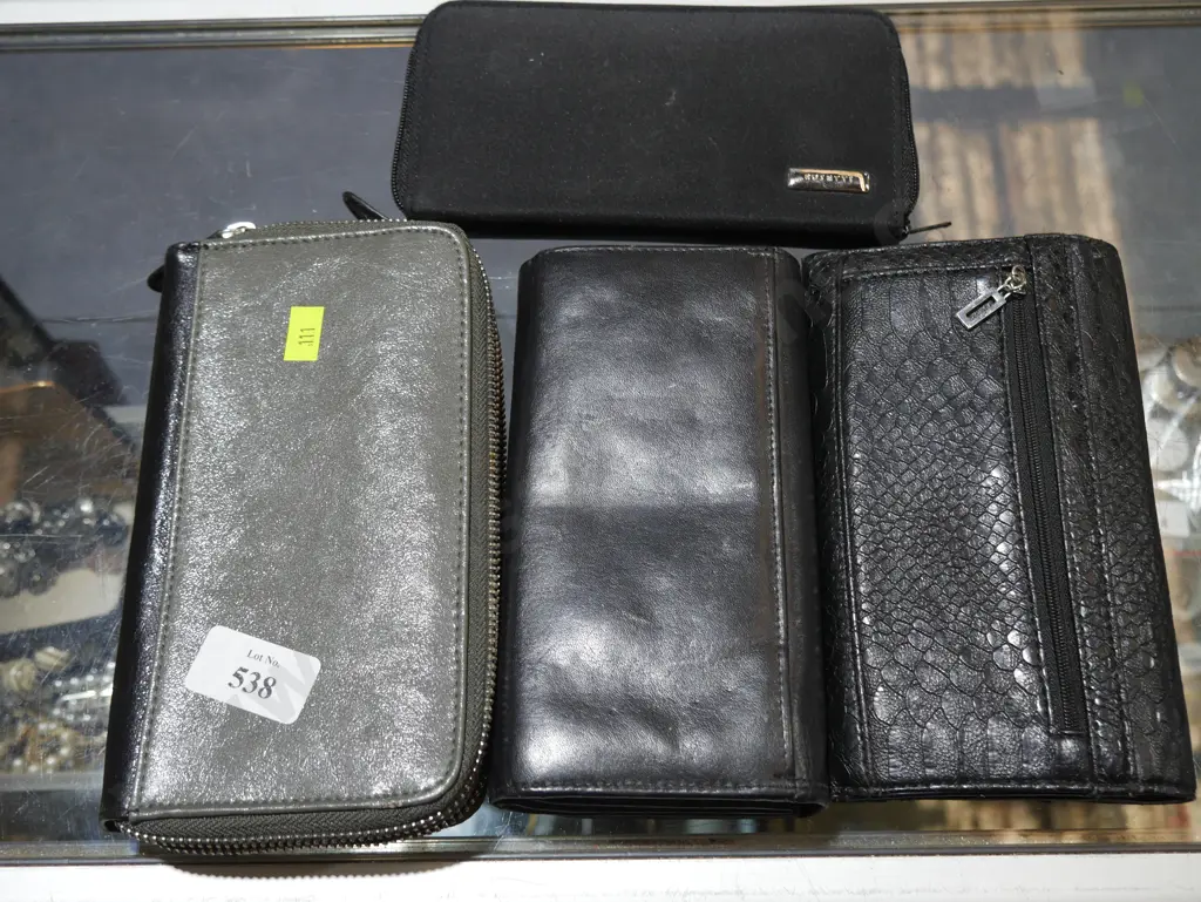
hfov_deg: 51.3
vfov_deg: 39.7
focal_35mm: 36
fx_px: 1250
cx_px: 600
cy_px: 451
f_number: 4
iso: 250
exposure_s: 1/60
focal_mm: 18
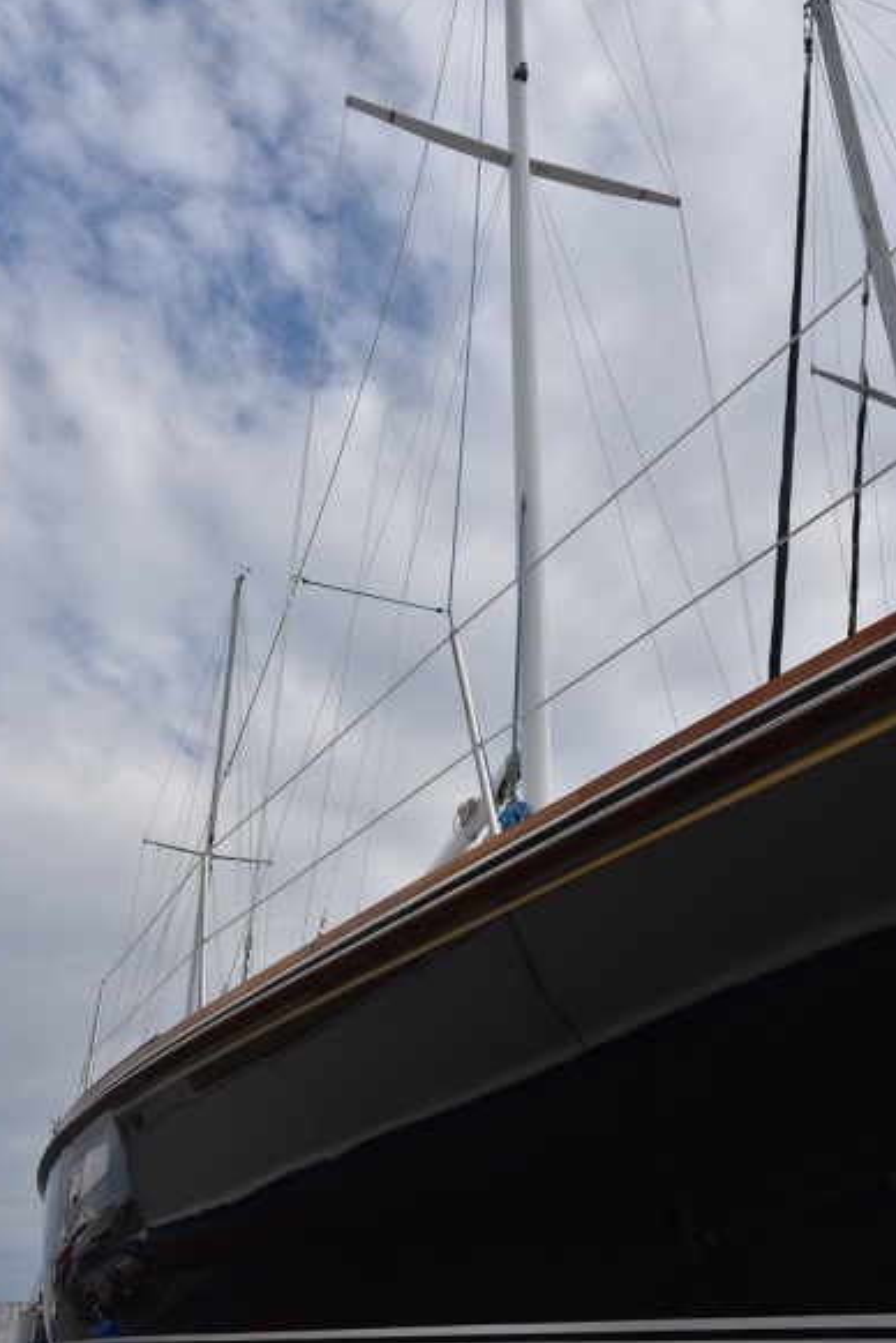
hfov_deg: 42.4
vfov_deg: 60.3
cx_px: 435
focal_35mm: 31
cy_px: 682
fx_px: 1156
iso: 100
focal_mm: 30
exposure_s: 1/200
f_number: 13
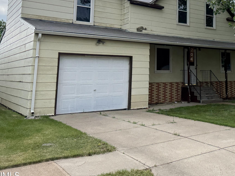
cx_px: 194
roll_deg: +0.8
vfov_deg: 33.4
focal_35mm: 42
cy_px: 36
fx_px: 285
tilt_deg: +7.9
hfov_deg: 42.4
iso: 100
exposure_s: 1/4167
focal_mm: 6.76
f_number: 1.78
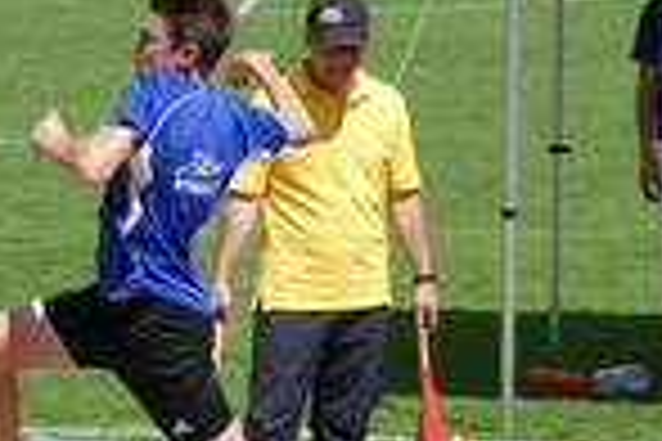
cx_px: 122
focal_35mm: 297
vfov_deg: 4.6
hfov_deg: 6.9
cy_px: 252
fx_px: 5461
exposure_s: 1/1300
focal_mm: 29.59
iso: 125
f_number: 3.7
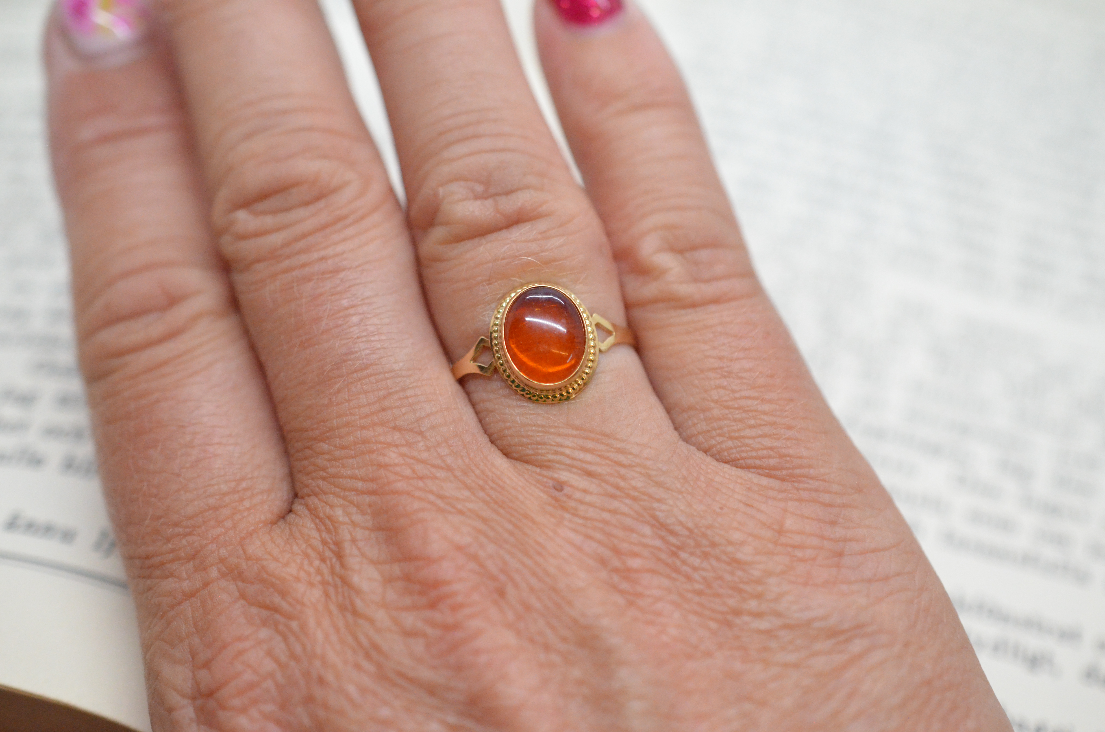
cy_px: 366
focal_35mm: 60
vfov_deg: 22.5
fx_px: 1838
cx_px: 552
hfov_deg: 33.5
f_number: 4
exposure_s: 1/2500
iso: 4000
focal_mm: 40
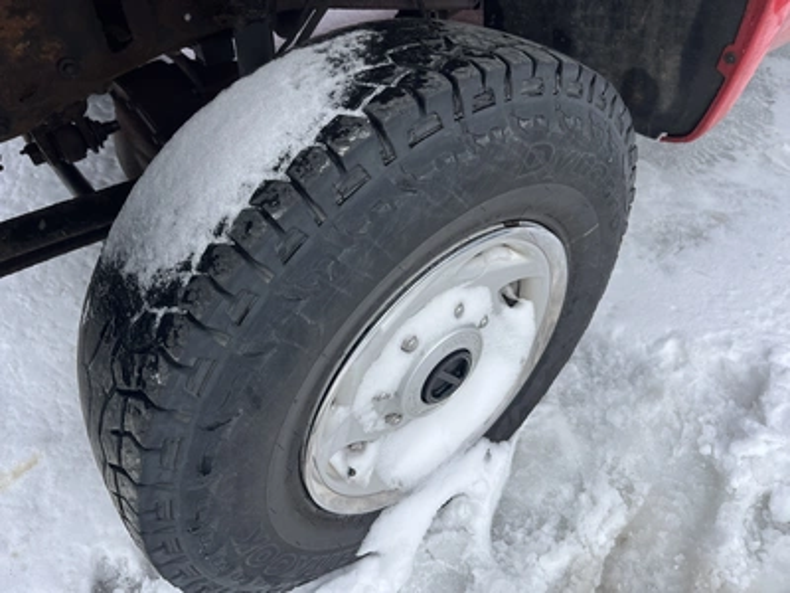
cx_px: 395
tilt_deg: -48.3
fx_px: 593
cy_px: 296
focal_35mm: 26
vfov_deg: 53.1
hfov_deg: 67.3
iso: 50
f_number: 1.6
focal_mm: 5.1
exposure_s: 1/1279
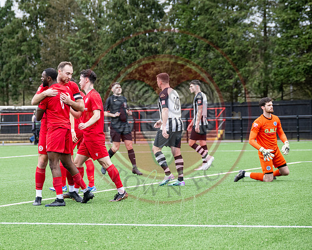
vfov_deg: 11.2
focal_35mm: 138
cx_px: 78
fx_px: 1275
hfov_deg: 13.9
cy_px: 114
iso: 800
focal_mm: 98
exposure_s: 1/1000
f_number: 4
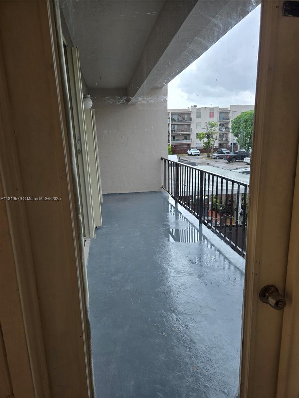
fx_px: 265
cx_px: 150
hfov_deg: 58.9
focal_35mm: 23
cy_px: 199
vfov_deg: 73.9
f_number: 1.8
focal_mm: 5.4
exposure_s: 1/154
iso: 25
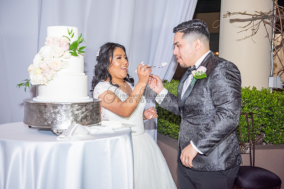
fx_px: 395
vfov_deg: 27.0
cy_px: 94
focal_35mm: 50
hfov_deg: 39.6
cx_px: 142
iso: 1600
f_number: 4
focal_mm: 50
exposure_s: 1/160
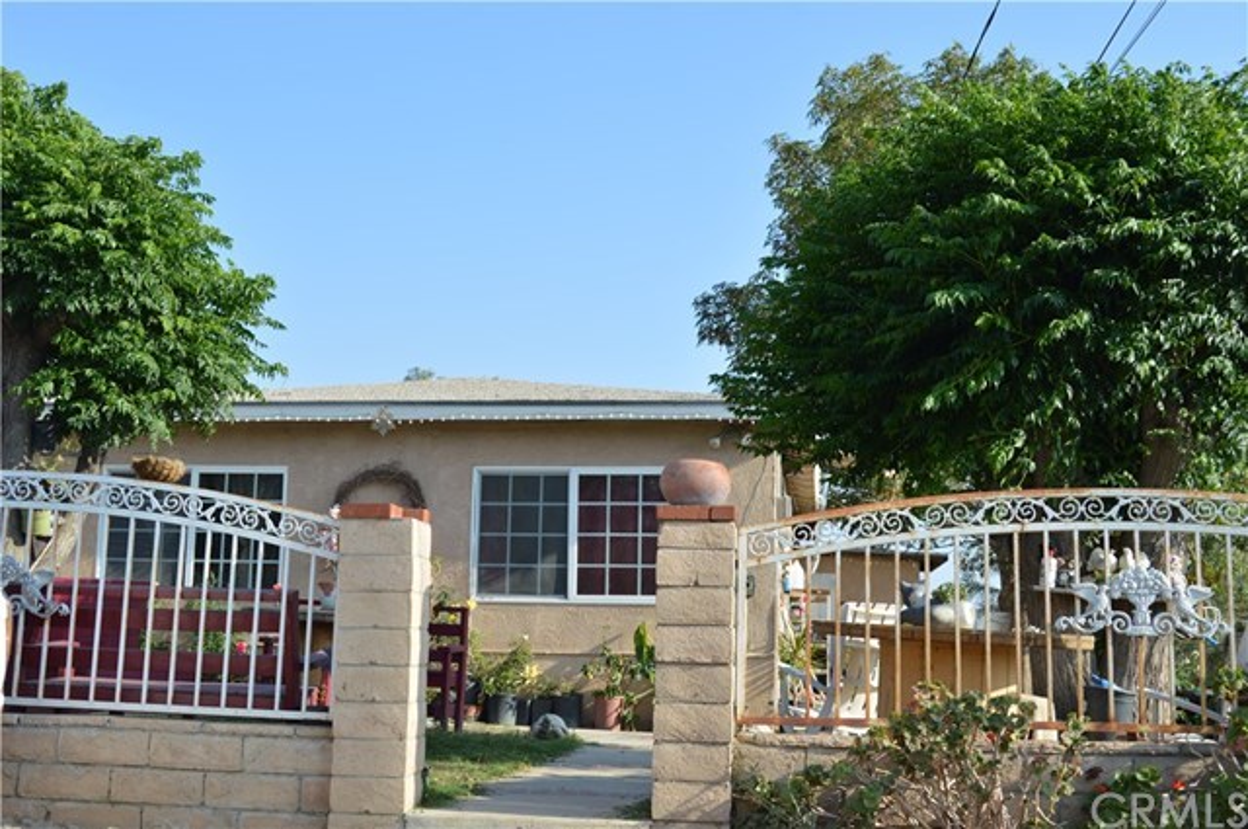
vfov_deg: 34.1
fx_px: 1350
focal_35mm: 39
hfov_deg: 49.6
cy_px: 414
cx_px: 624
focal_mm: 26
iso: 100
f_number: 8
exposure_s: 1/200
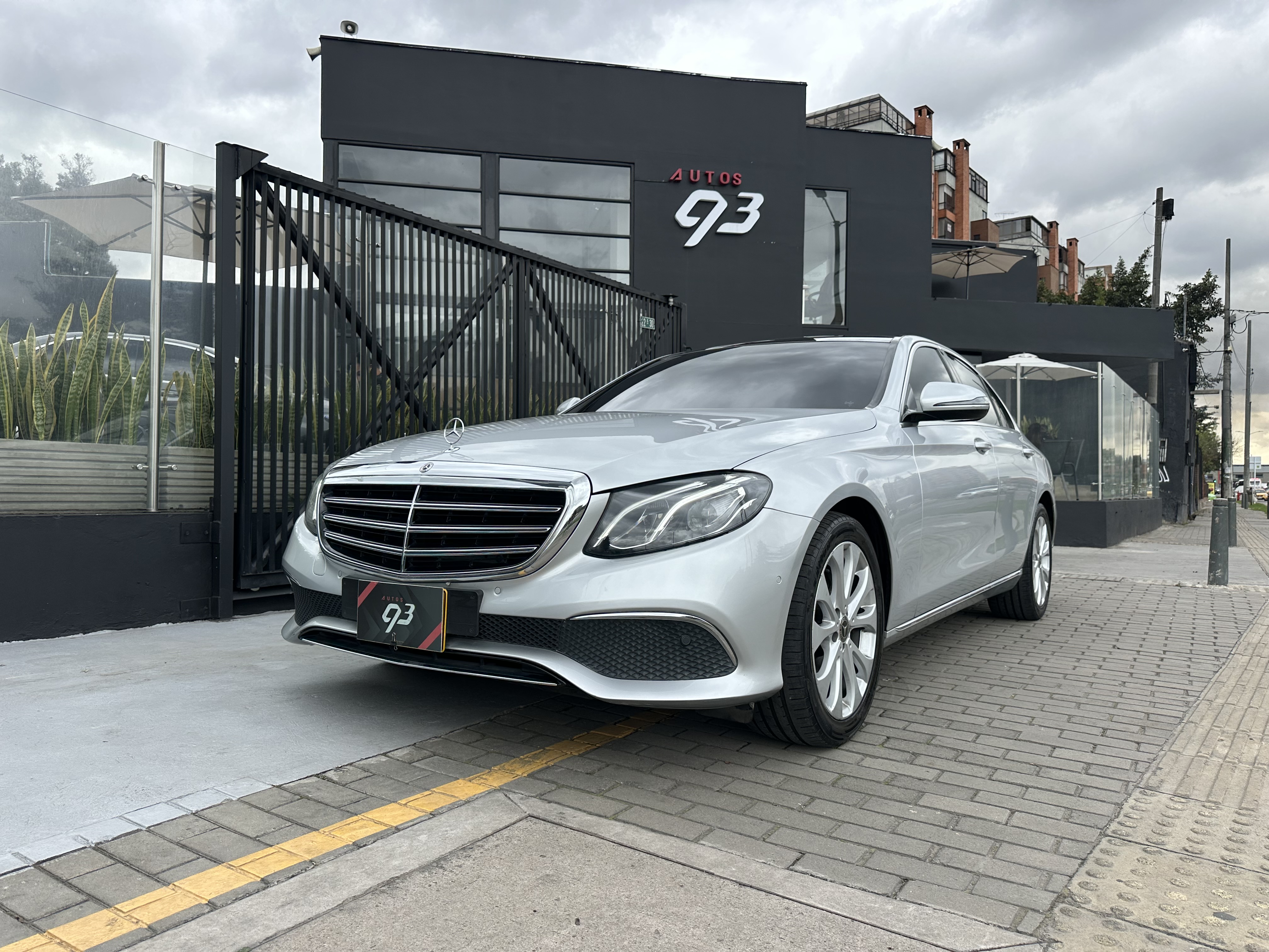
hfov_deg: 71.6
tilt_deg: +0.4
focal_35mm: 24
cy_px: 476
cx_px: 634
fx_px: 880
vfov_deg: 56.8
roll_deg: -0.9
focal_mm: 6.86
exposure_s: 1/3058
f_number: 1.78
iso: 80
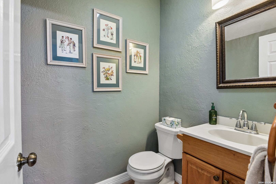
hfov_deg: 96.7
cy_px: 92
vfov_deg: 73.7
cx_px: 138
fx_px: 123
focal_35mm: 16
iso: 2000
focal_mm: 16
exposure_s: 1/15
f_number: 8
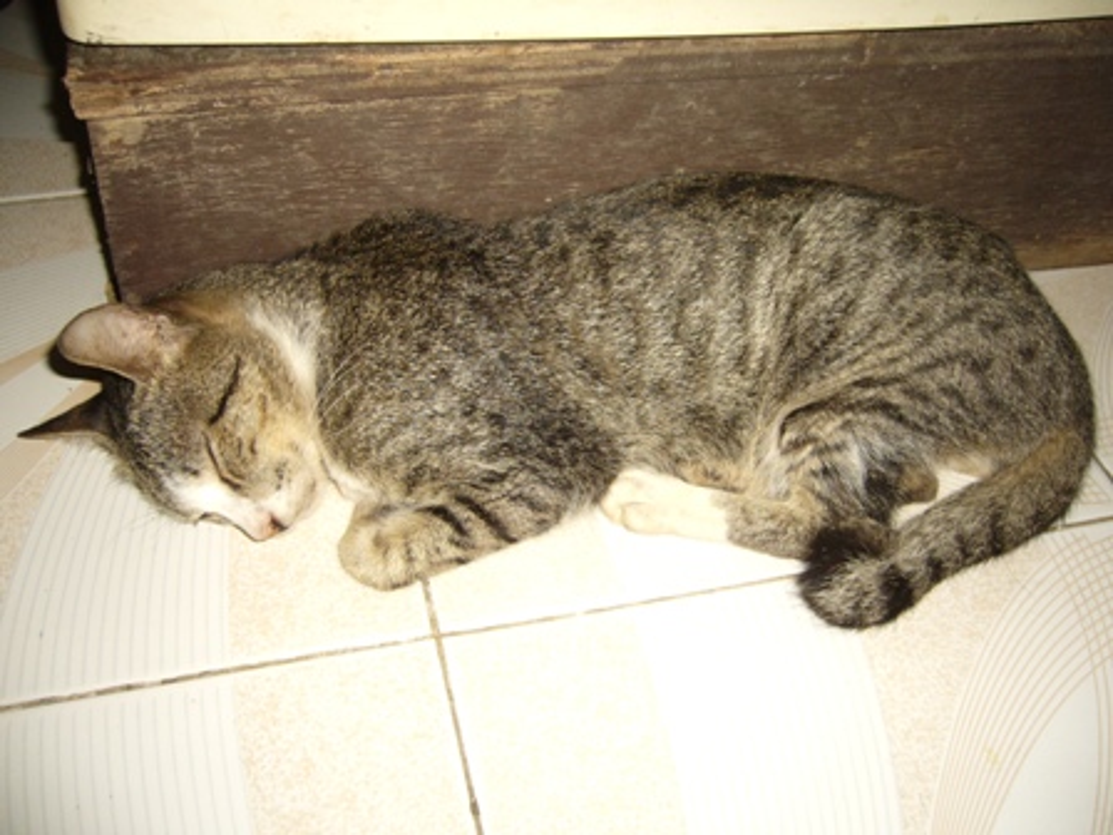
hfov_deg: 52.6
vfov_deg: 40.7
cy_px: 418
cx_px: 556
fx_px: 1125
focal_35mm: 35
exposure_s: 1/30
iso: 100
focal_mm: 5.8
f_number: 2.8
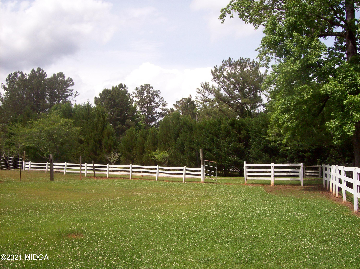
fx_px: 374
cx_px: 180
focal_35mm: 36
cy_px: 134
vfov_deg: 39.6
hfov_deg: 51.4
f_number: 4.8
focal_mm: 6
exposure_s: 1/681
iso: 80
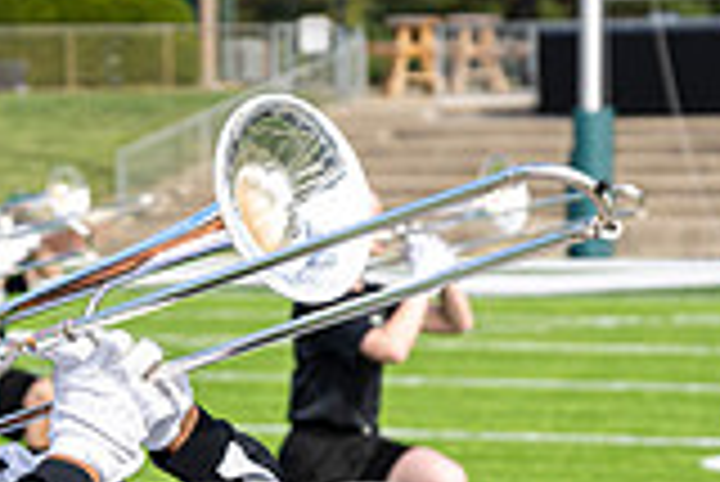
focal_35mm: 253
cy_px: 696
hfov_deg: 8.1
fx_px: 5064
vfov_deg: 5.4
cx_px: 112
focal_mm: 70
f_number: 4.5
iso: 80
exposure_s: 1/250
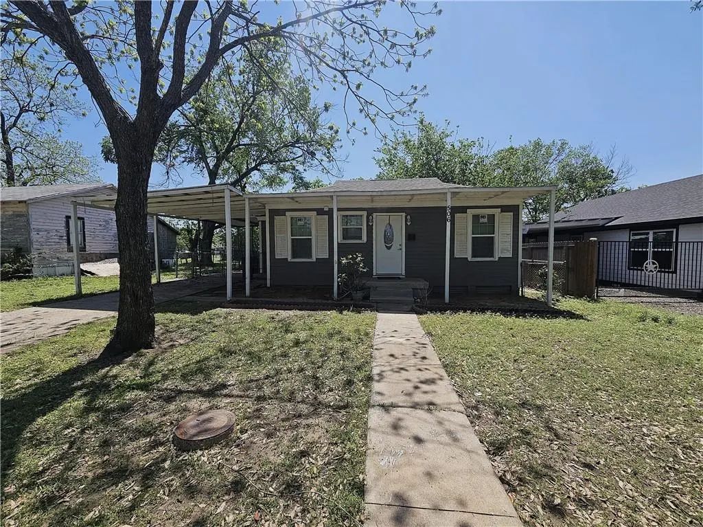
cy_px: 264
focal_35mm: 13
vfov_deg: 89.9
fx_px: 264
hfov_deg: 106.2
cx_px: 352
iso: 50
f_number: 2.2
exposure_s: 1/1941
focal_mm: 2.2
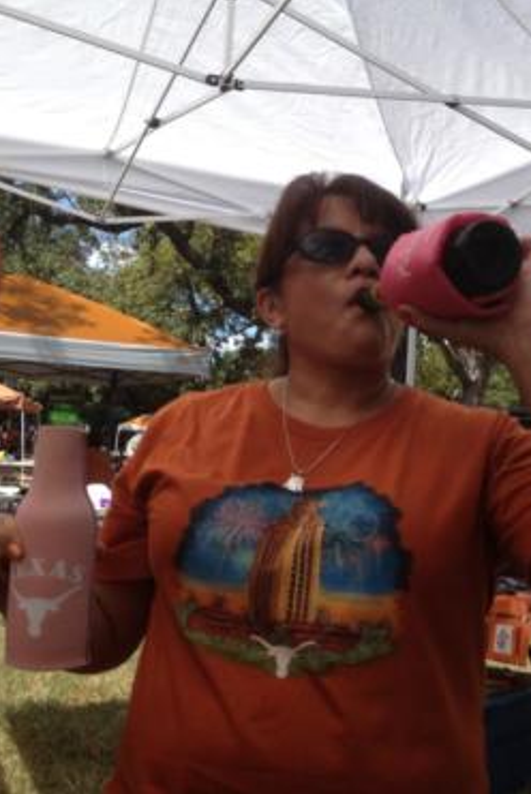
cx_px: 313
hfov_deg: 27.5
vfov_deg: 40.3
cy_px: 395
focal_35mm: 49
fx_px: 1082
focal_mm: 4.28
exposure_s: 1/905
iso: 64
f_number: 2.4
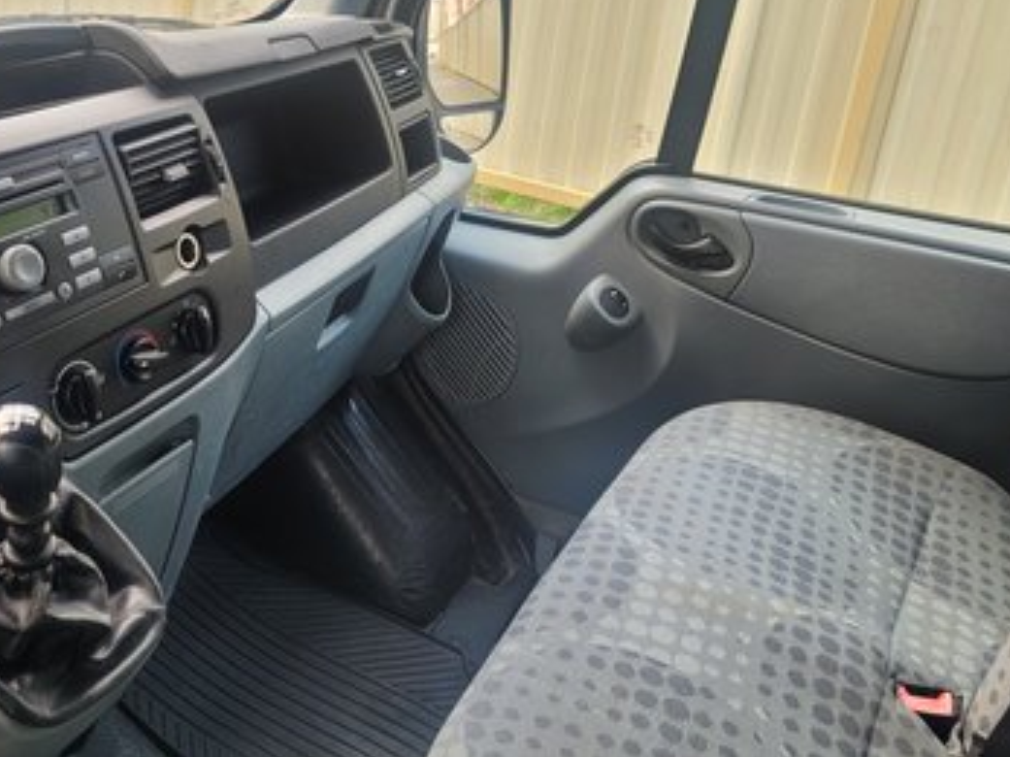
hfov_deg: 59.8
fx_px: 875
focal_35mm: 30
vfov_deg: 46.6
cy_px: 323
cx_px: 448
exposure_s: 1/120
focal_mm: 5.4
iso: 40
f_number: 1.8
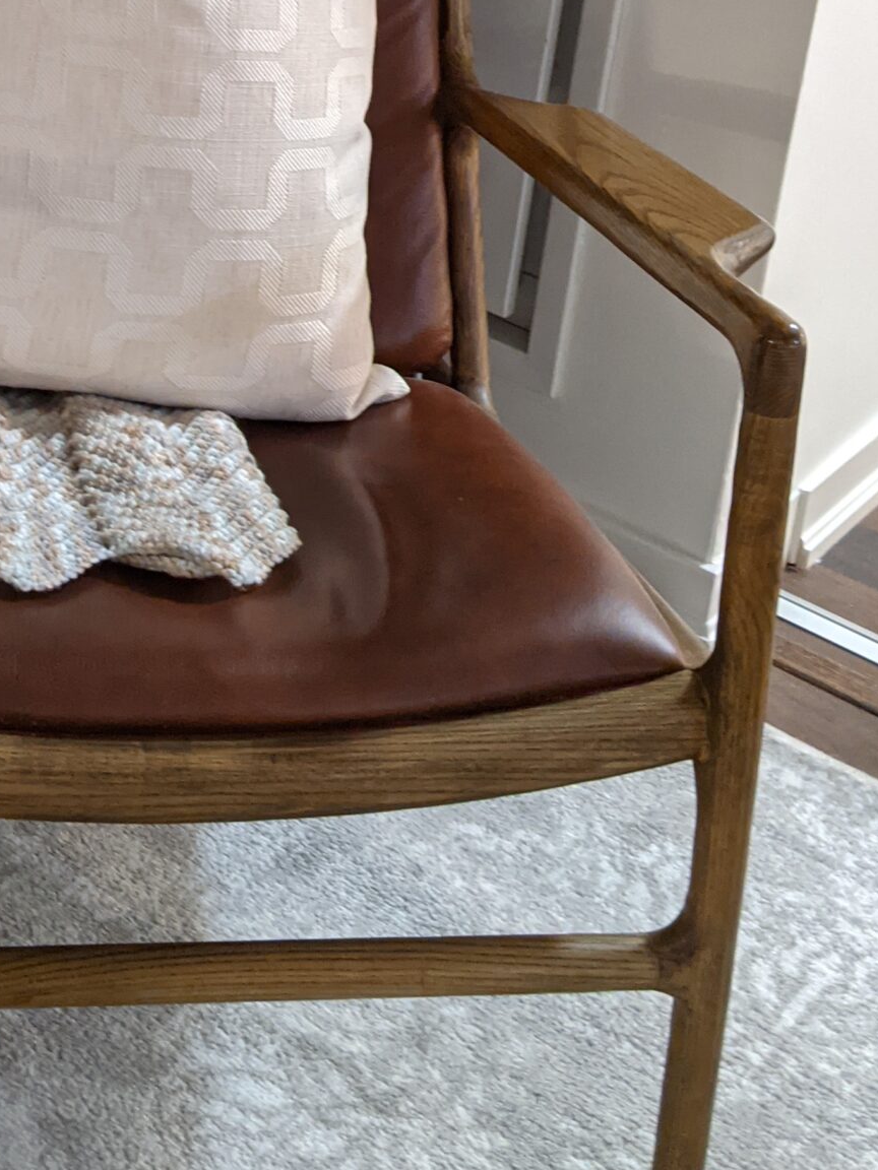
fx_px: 2029
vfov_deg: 30.5
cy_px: 73
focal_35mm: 60
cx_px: 135
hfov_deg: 23.9
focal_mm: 4.44
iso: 546
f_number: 1.8
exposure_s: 1/30
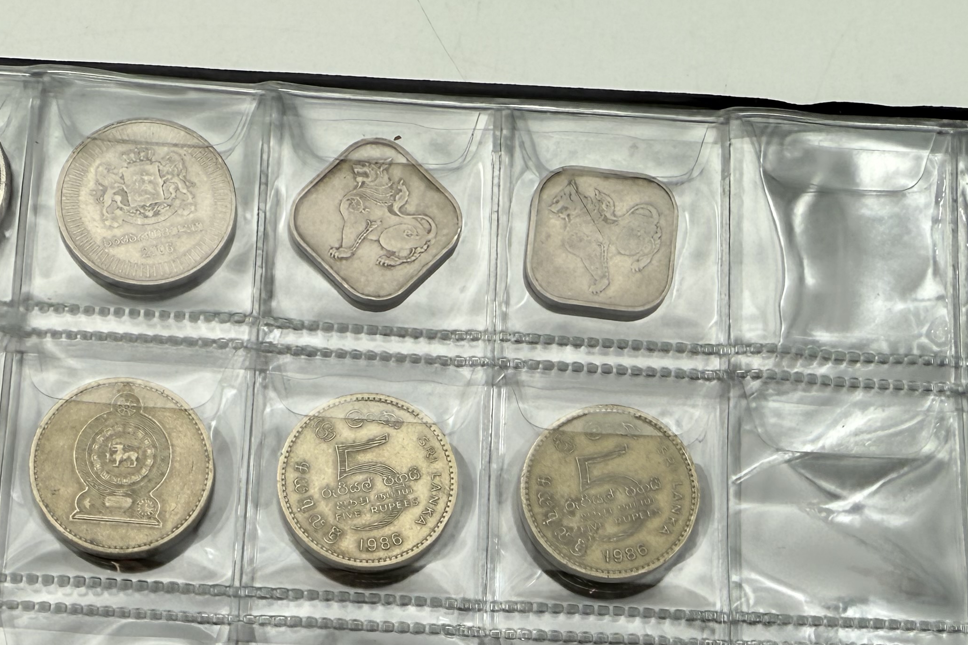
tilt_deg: -79.8
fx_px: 1317
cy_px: 673
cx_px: 478
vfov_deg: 25.8
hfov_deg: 40.3
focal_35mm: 49
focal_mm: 2.22
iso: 40
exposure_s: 1/249
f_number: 2.2
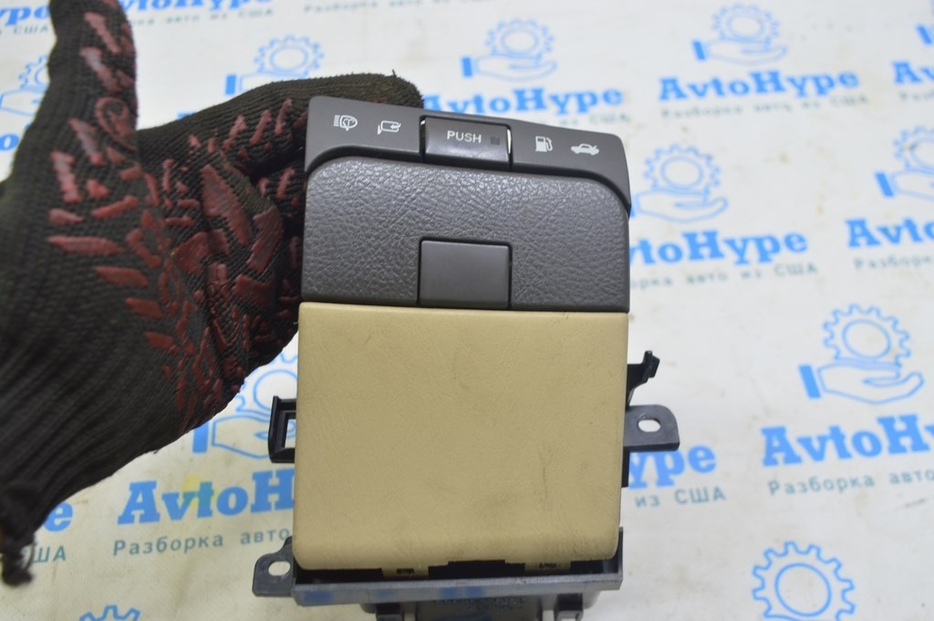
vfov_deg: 34.2
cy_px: 310
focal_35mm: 39
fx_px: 1011
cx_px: 467
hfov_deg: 49.6
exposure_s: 1/20
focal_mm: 26
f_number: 5.6
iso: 400
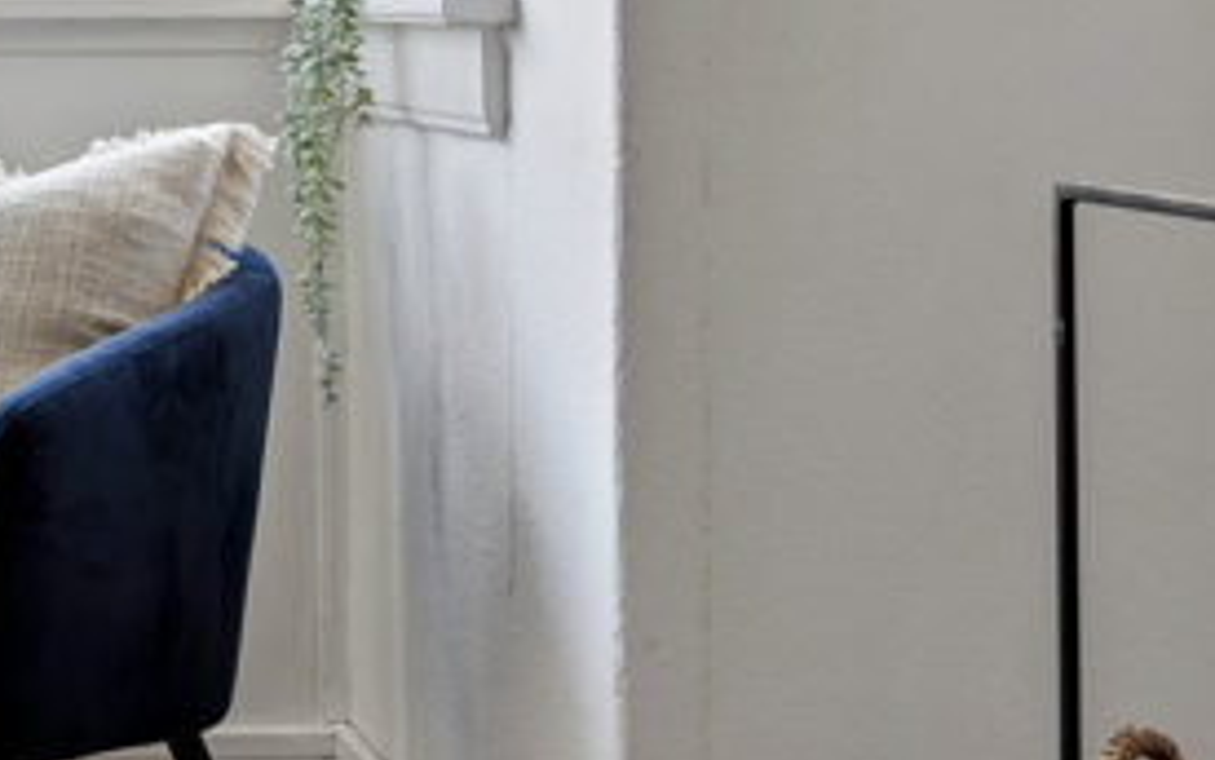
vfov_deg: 13.4
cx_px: -243
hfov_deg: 20.2
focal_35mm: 96
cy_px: 7
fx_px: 3196
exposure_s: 1/60
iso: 160
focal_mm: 32.5
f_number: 5.6
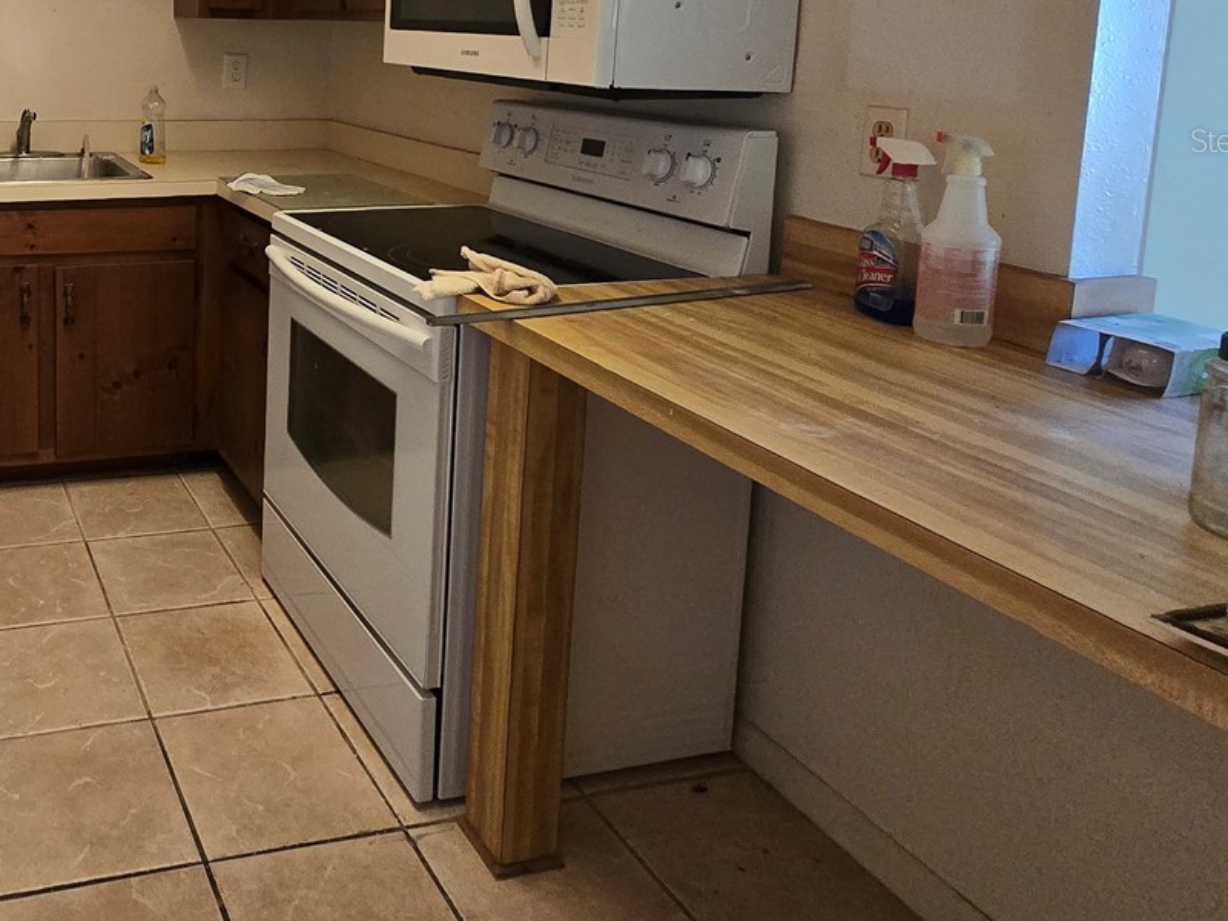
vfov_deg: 48.9
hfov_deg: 57.2
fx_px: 922
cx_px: 107
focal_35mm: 26
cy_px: 140
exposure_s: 1/60
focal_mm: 2.2
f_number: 2.2
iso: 500
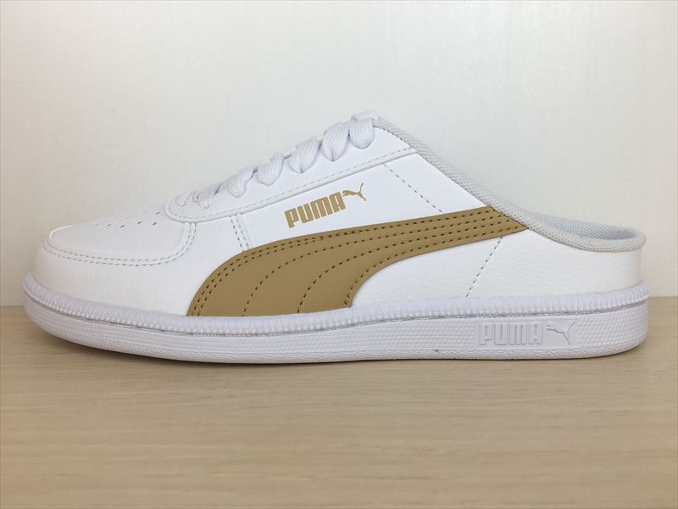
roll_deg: +1.4
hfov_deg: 61.7
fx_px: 568
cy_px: 254
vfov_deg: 48.2
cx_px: 339
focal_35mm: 29
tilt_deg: -8.4
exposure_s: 1/286
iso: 25
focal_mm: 4.15
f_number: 2.2
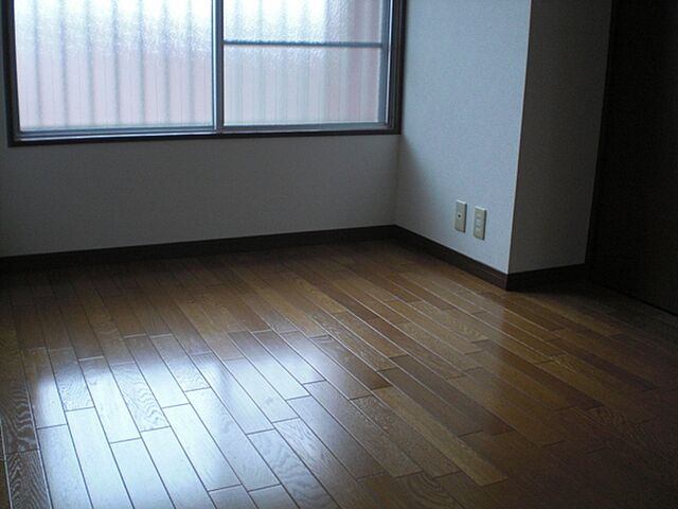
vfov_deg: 37.7
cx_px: 339
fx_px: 744
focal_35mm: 38
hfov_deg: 49.0
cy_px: 254
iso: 200
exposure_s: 1/100
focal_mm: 6.3
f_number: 3.1
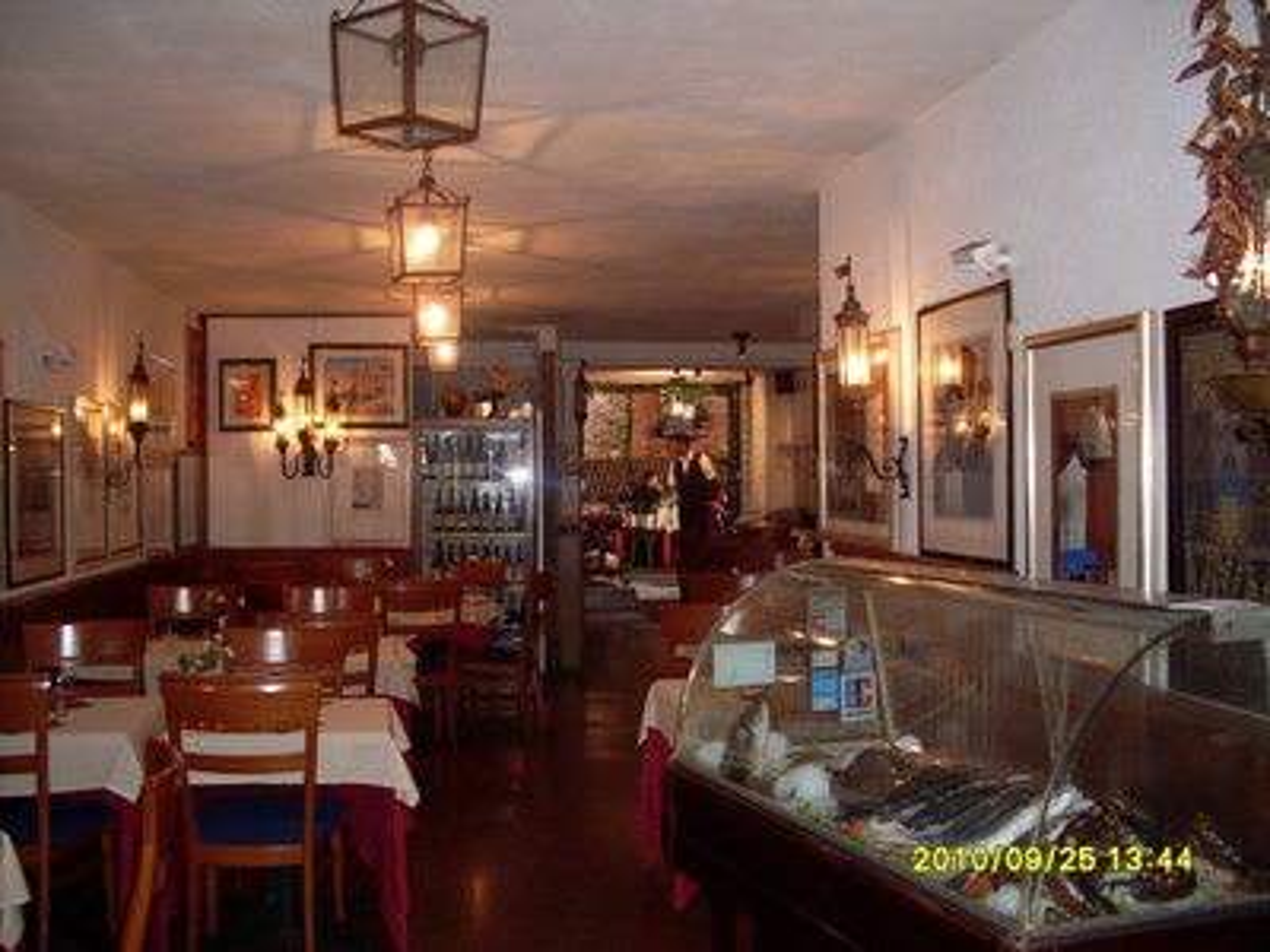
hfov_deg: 49.0
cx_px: 635
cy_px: 476
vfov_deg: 37.7
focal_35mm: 38
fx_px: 1394
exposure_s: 1/45
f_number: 2.8
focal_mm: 6.3
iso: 120
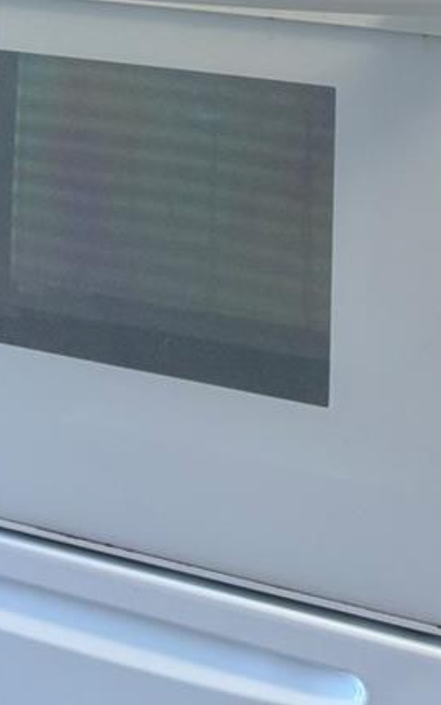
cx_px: 303
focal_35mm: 72
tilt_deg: -0.4
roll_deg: -1.4
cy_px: -279
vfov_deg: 24.0
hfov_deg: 18.0
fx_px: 1385
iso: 200
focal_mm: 6.76
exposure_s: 1/60
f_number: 1.78
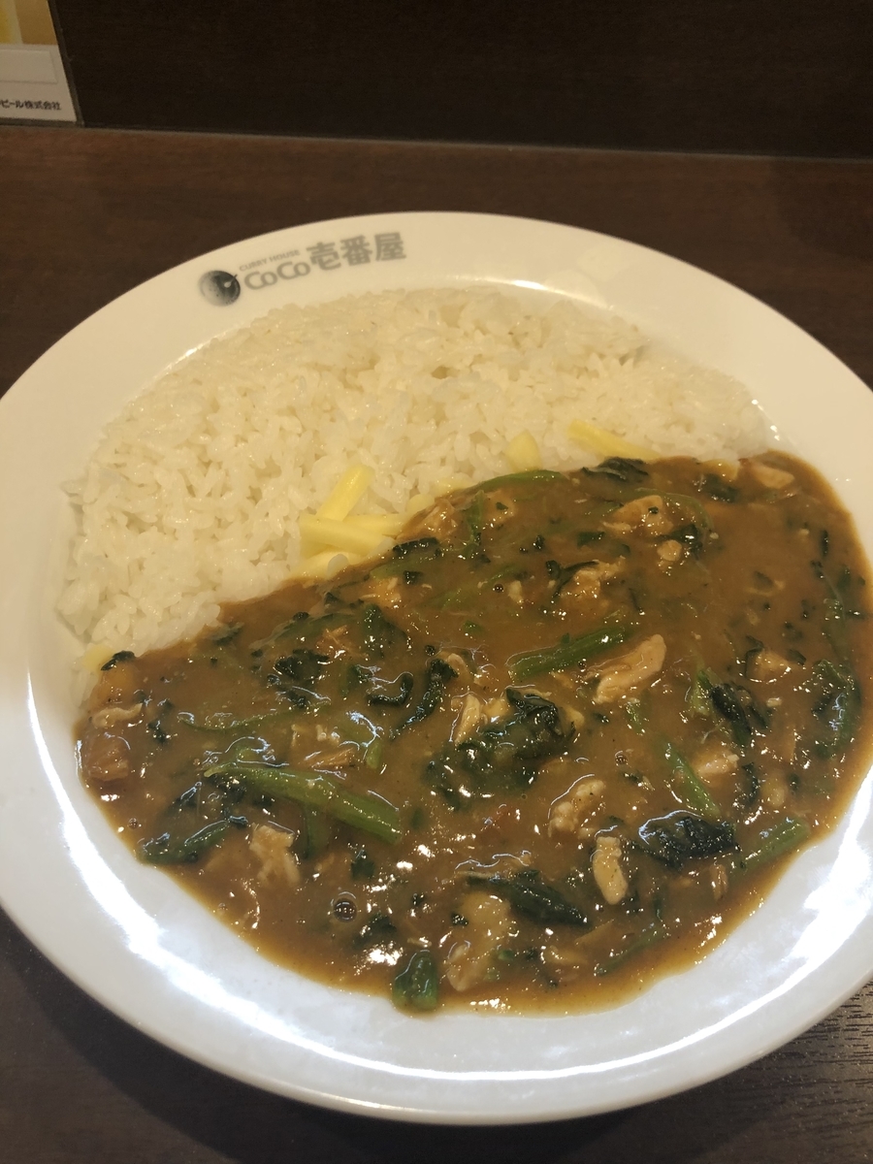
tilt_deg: -53.3
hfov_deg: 49.7
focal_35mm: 28
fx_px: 942
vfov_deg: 63.4
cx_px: 436
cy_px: 582
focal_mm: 3.99
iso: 40
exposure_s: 1/33
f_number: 1.8
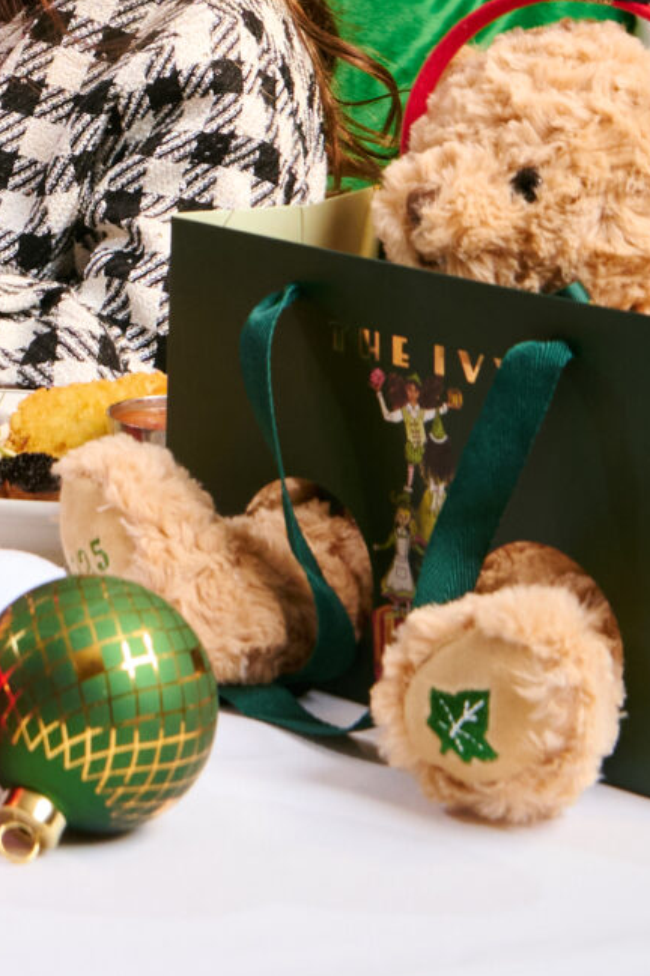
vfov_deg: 13.6
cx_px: -470
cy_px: -460
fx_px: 3850
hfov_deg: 9.3
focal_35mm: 142
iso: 1600
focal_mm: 36
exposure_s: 1/125
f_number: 8
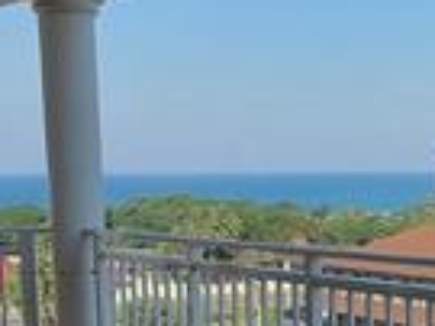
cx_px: 503
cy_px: 281
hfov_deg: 23.5
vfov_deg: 18.8
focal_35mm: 77
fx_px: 967
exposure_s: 1/704
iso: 50
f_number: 2.2
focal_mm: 1.8
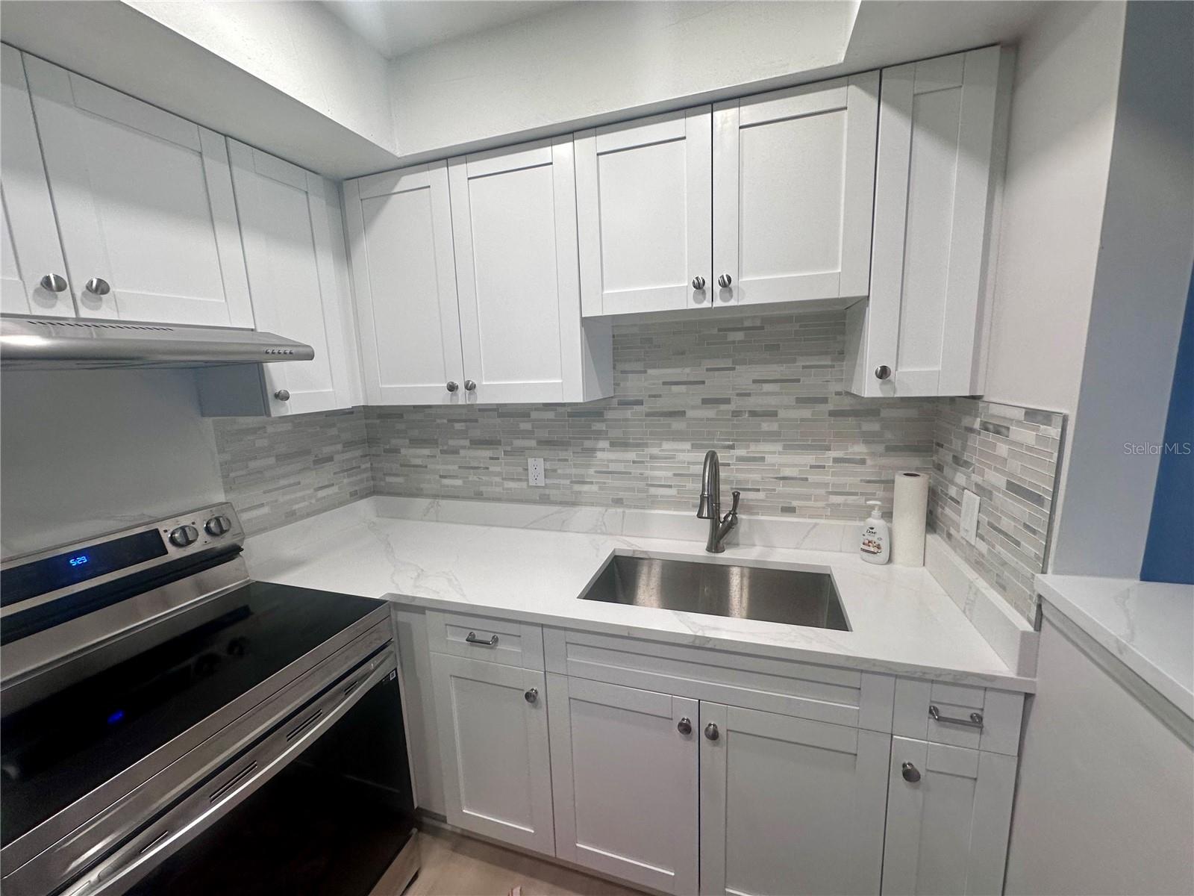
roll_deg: +1.9
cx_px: 597
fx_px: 483
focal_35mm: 14
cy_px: 448
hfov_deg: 102.1
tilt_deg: -9.3
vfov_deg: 85.7
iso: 160
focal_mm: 2.22
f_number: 2.2
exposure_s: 1/120
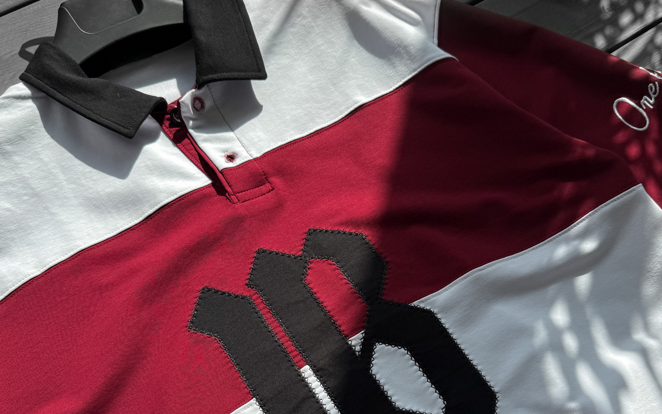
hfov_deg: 54.0
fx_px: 650
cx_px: 345
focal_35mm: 36
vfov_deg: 34.6
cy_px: 307
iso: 80
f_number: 1.8
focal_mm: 6.76
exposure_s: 1/4300
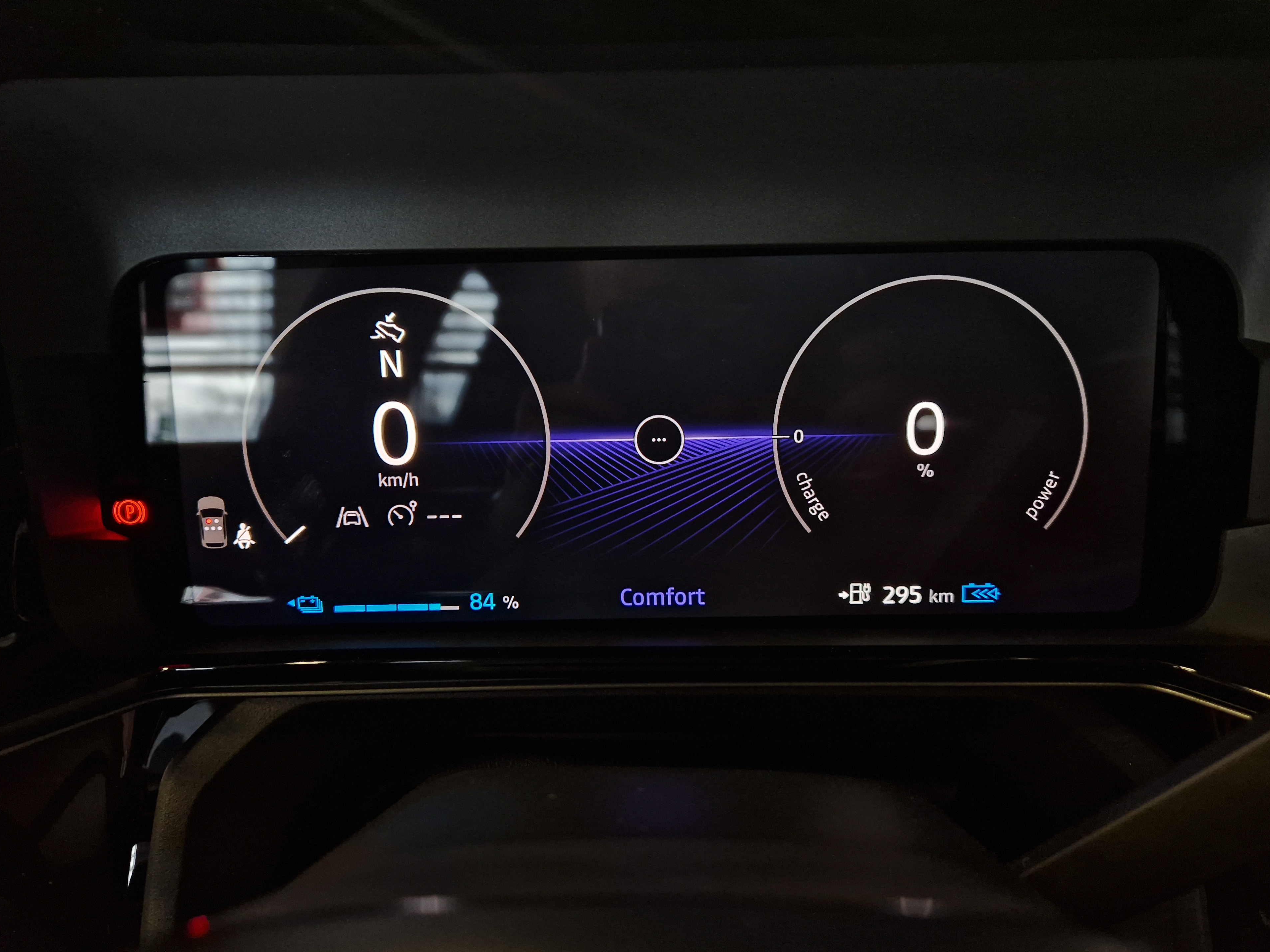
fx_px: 881
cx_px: 643
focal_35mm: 24
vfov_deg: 56.8
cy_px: 484
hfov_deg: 71.6
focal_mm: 5.4
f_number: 1.8
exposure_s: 1/88
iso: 400
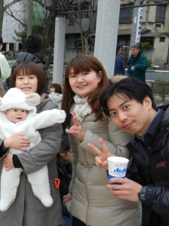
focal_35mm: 49
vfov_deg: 38.9
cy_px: 126
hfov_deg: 27.6
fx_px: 319
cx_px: -7
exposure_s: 1/96.2
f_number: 3.5
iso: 160
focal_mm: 5.4
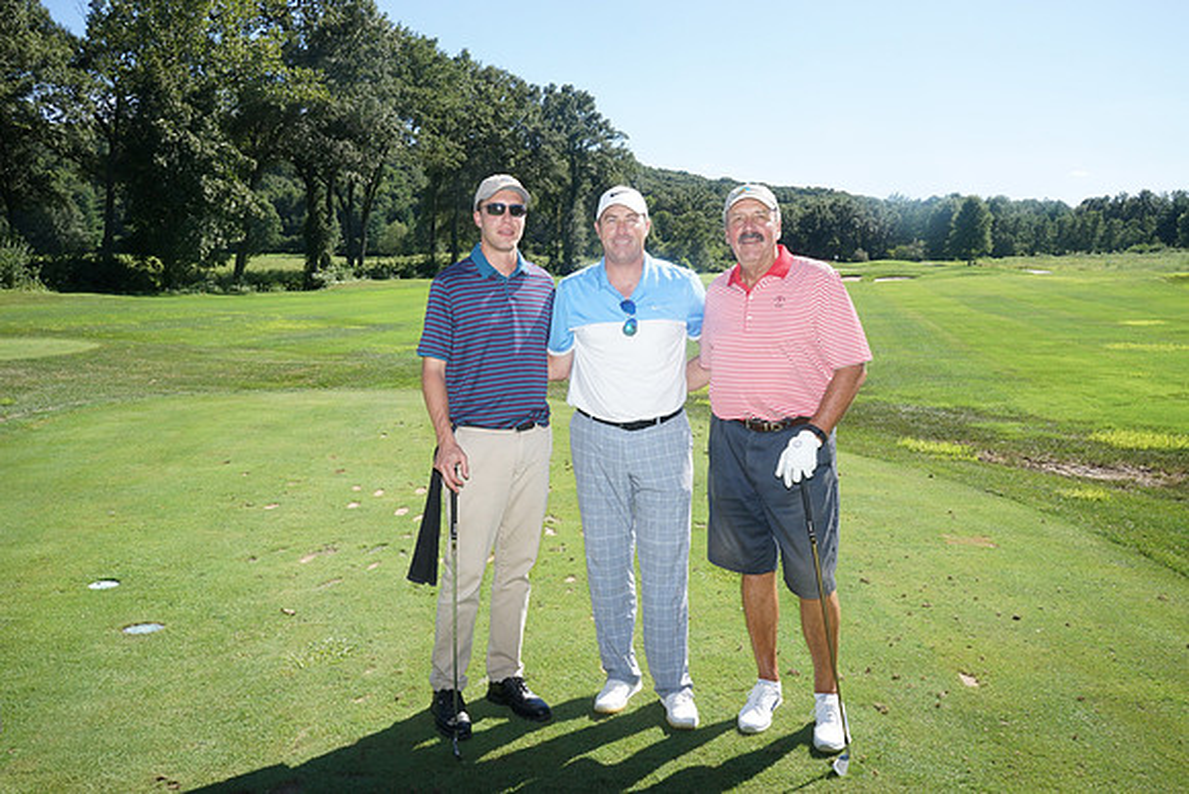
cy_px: 397
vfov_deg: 42.3
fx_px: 1024
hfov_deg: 60.3
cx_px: 594
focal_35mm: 31
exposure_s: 1/200
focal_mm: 31
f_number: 18
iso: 800
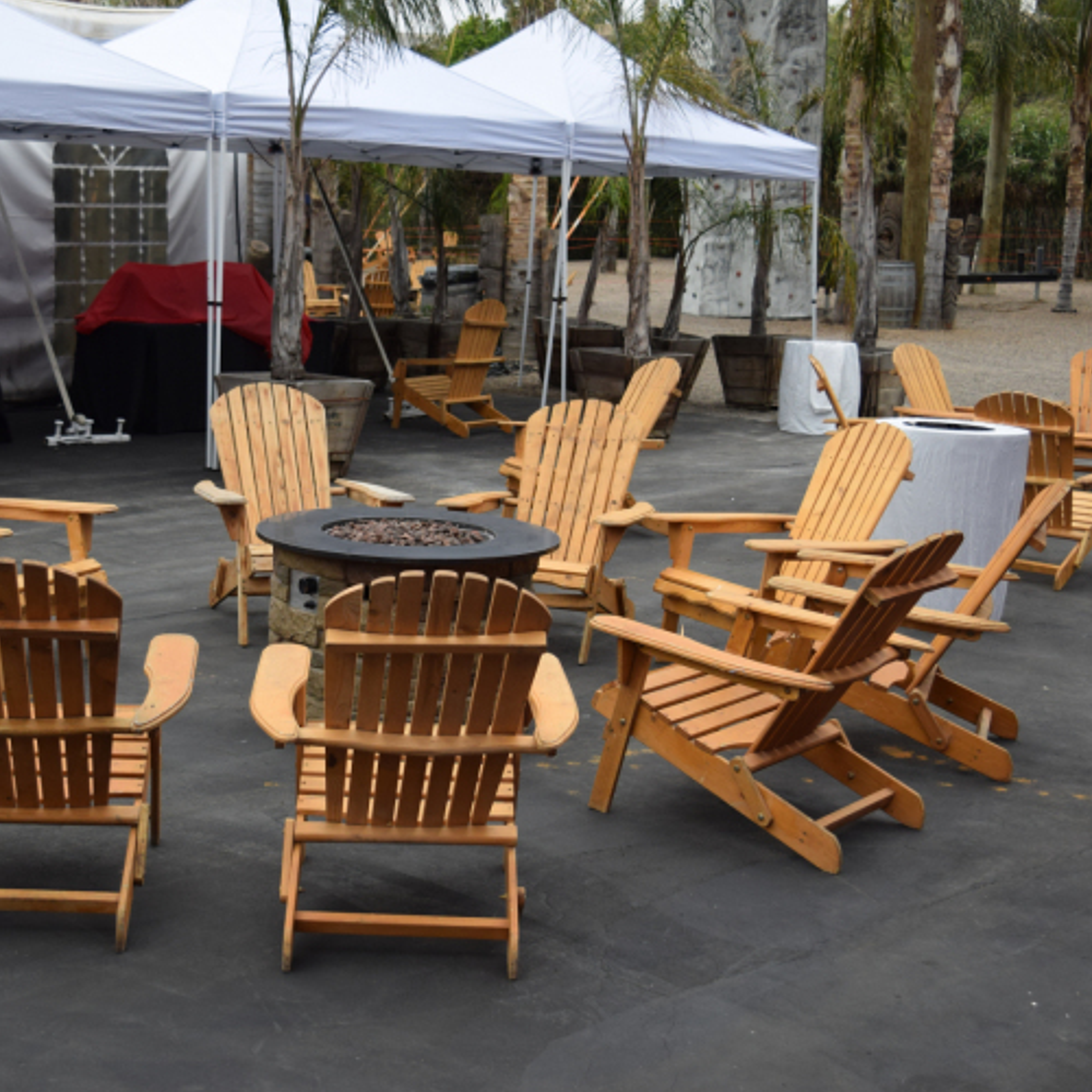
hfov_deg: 32.1
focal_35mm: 53
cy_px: 536
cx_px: 430
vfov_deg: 32.2
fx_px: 1892
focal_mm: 26
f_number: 4
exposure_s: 1/1000
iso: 400
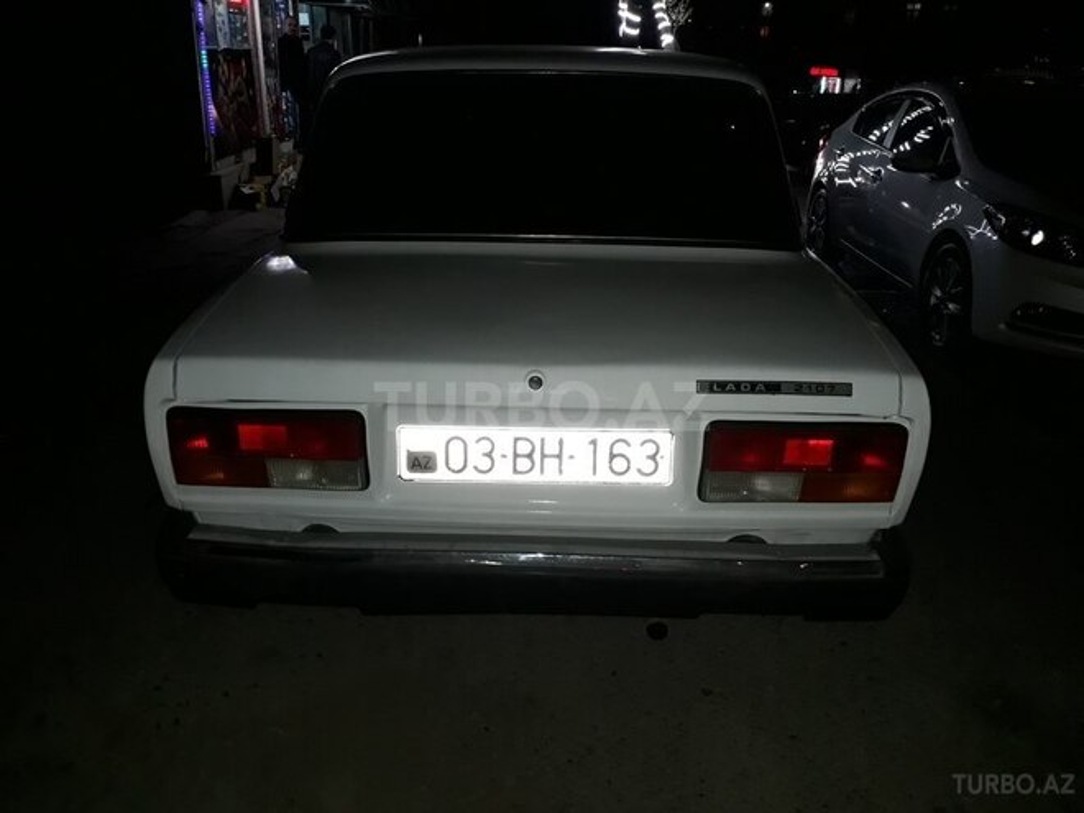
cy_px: 406
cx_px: 542
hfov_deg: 65.3
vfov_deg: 51.4
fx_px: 846
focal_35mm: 27
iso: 125
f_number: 1.9
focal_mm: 3.6
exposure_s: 1/33
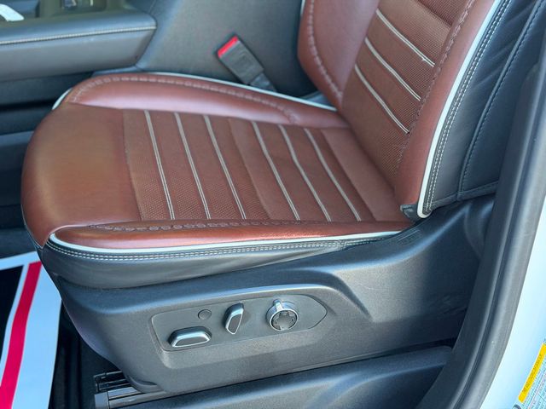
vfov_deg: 30.3
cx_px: 273
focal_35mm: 48
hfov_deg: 39.7
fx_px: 757
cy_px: 204
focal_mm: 6.76
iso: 125
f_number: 1.78
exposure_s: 1/100
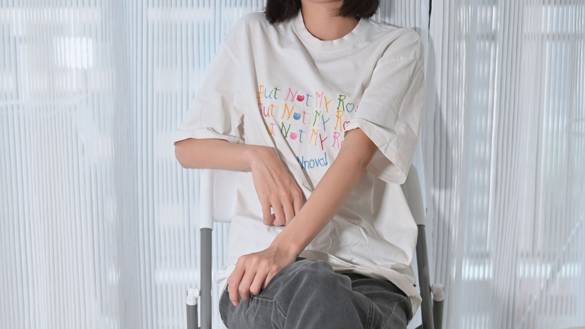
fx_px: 1132
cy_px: 290
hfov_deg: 29.0
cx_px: 295
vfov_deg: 16.3
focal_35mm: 73
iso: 1250
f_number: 2.2
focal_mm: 46
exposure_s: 1/100
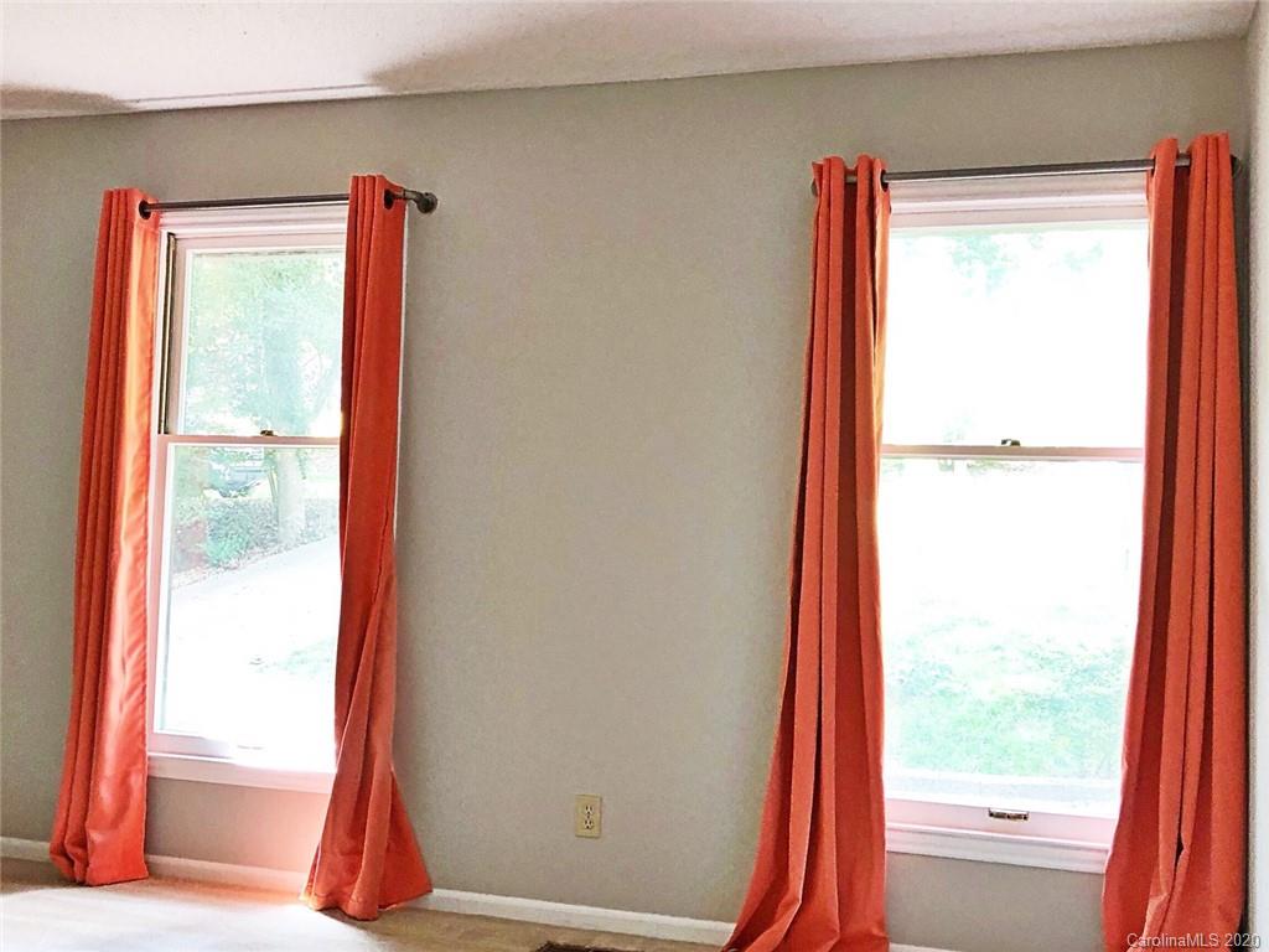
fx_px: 1210
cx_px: 634
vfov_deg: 42.9
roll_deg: -1.5
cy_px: 476
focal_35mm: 33
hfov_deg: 55.4
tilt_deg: +3.4
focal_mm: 3.99
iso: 40
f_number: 1.8
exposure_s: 1/20
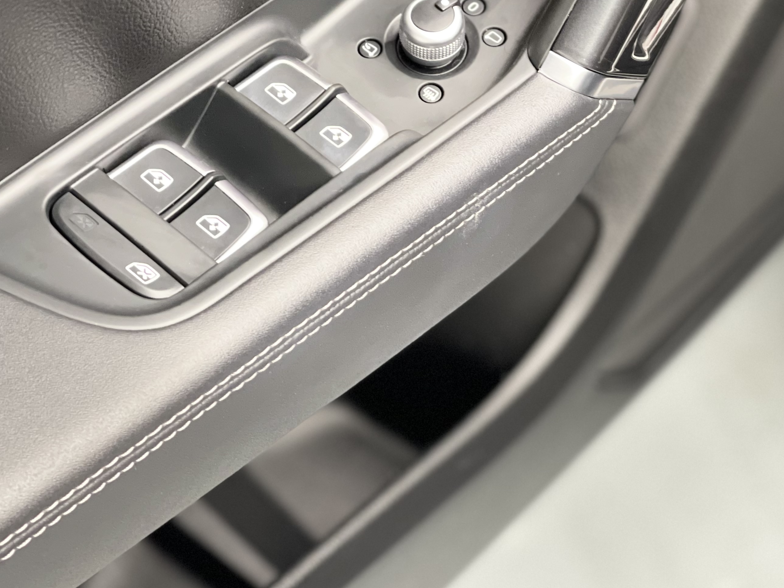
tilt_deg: -52.2
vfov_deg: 14.7
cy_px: 148
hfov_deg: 19.6
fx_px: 2265
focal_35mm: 100
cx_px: 316
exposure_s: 1/33
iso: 250
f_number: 2.2
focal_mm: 7.5
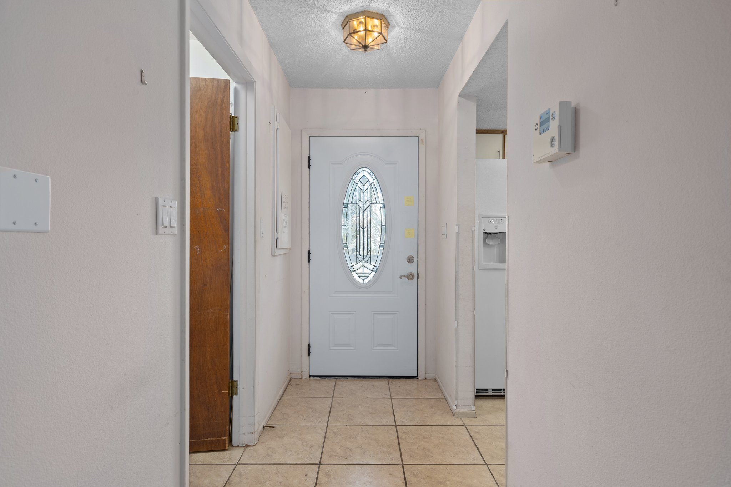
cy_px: 244
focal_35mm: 19
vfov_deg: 64.5
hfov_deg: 86.9
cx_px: 366
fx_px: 386
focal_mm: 19
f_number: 8
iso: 320
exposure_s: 1/4
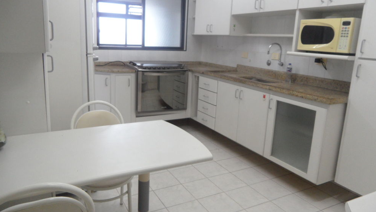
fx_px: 269
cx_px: 186
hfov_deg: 69.9
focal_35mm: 27
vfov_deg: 42.9
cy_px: 100
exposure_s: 1/30
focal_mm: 4.1
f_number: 2.9
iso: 160
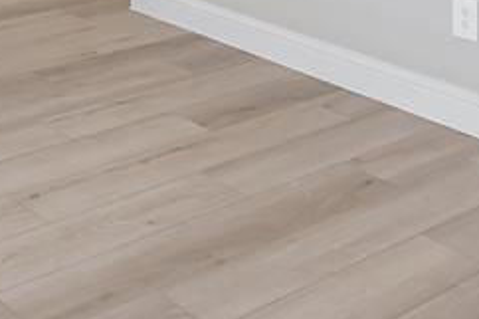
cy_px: -305
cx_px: 34
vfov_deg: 15.1
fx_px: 985
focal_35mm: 74
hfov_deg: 26.3
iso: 400
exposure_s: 1/15
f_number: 8
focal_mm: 17.5
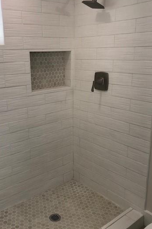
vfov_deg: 53.1
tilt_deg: -13.8
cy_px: 114
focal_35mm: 36
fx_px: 228
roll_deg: +1.4
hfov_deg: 36.6
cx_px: 56
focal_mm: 3.99
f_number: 1.8
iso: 20
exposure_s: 1/133
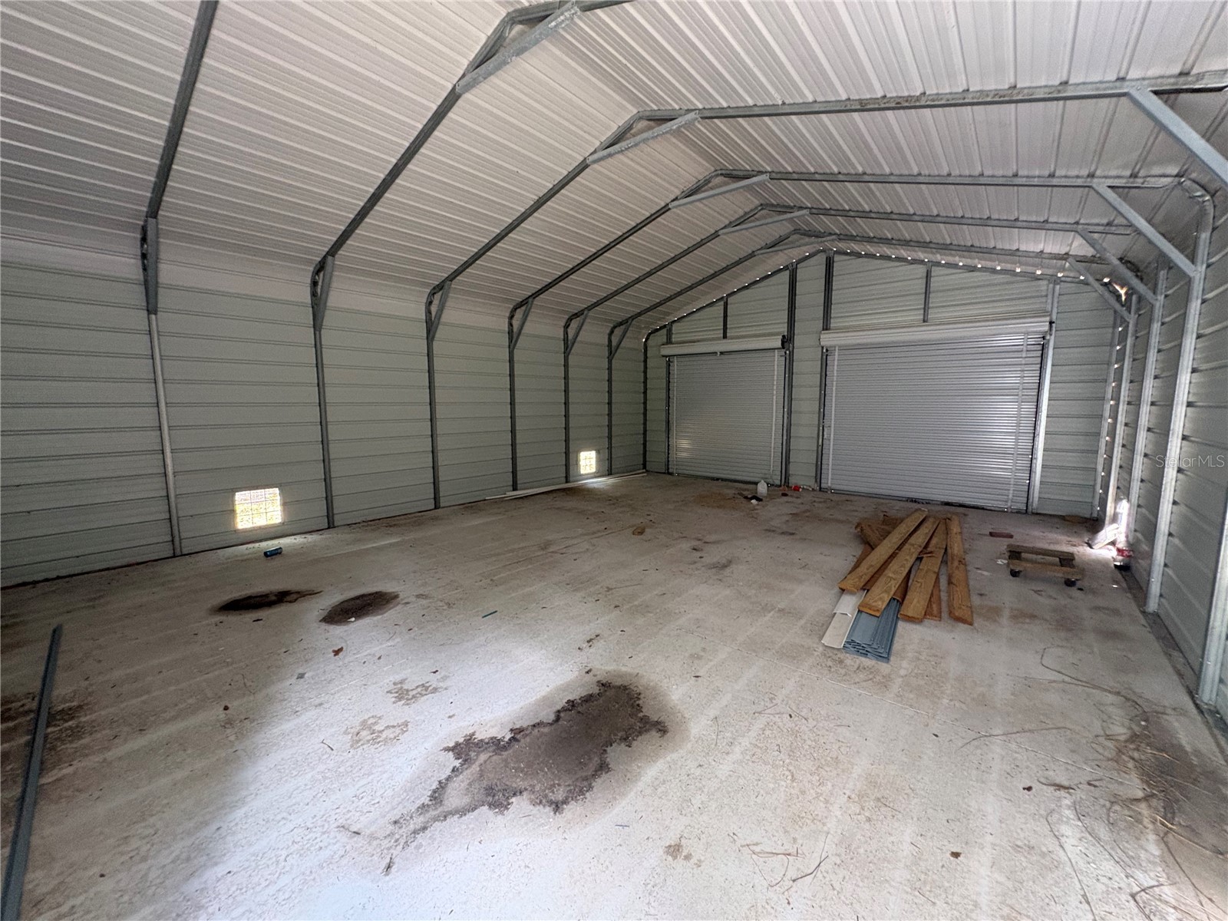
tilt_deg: -5.9
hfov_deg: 102.1
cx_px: 614
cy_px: 460
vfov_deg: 85.7
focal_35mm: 14
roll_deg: +0.5
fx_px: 497
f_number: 2.2
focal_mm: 2.22
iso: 320
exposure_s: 1/60
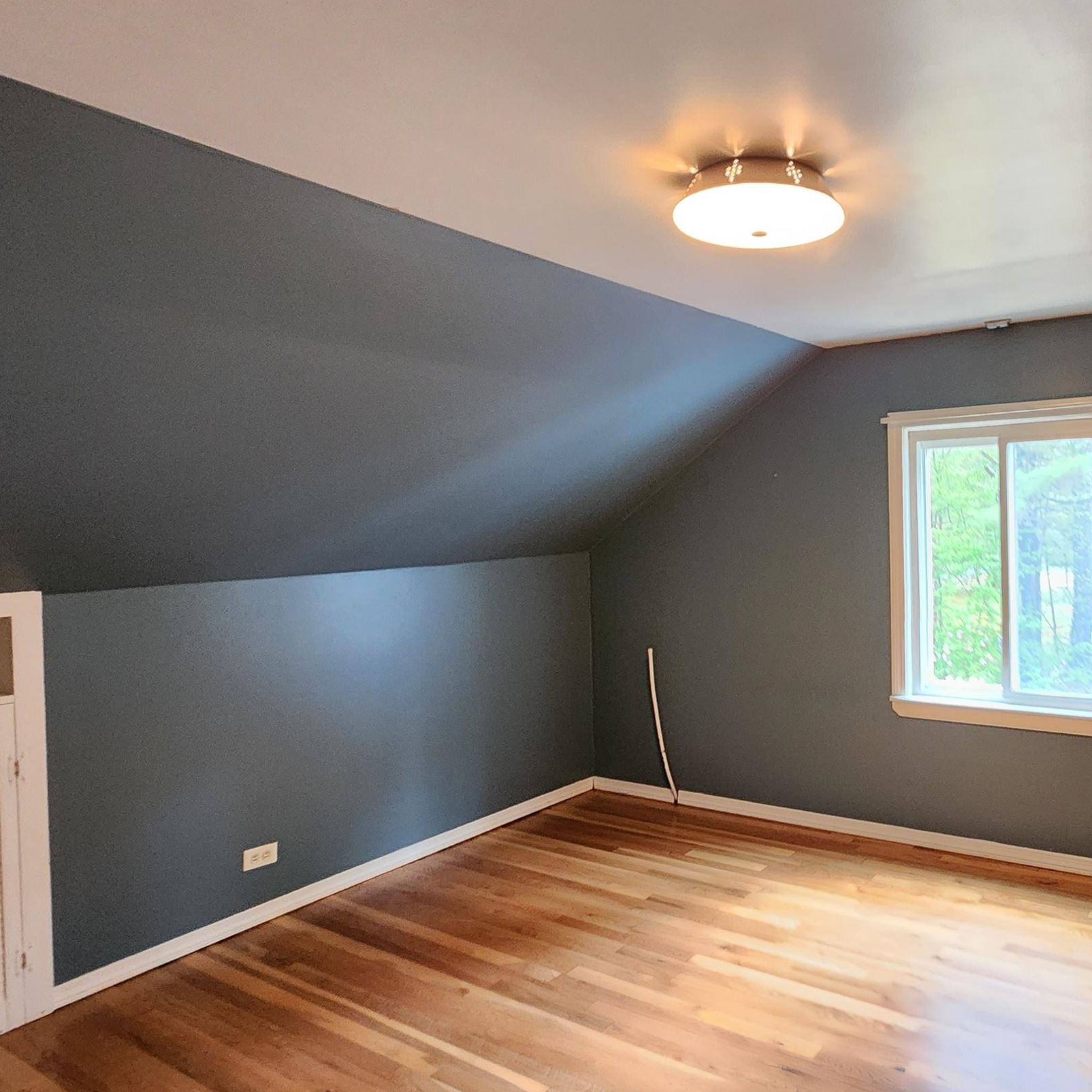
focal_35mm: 22
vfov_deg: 69.6
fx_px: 785
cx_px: 792
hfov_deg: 66.1
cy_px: 531
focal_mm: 2.2
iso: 640
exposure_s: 1/24
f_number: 2.2
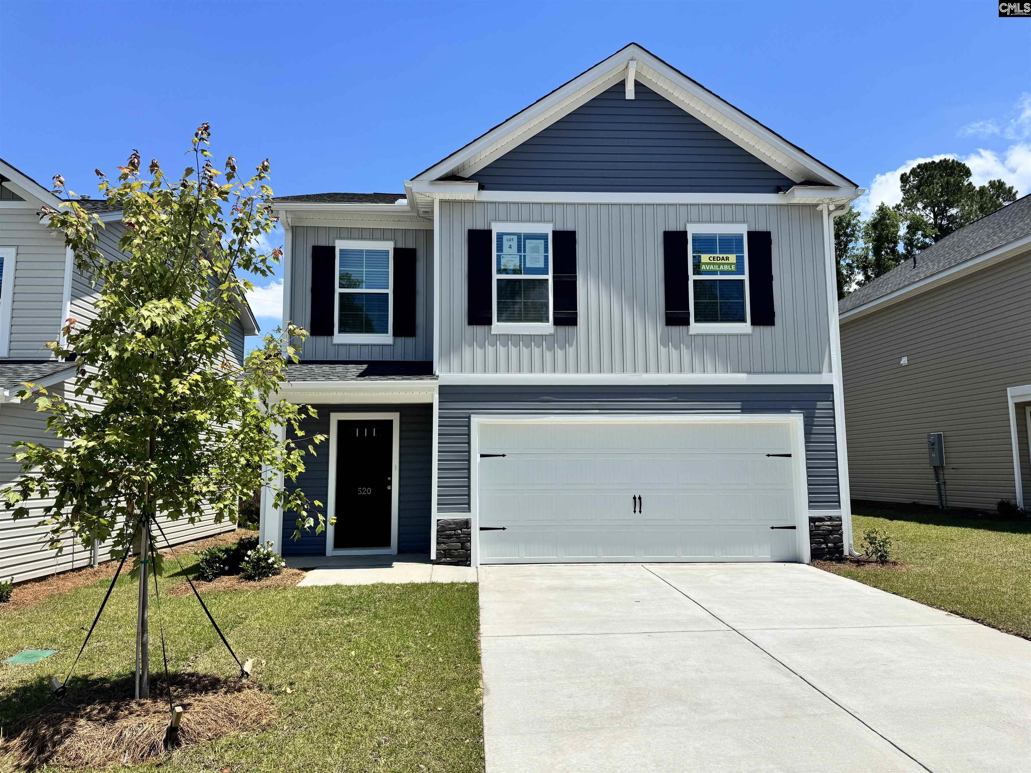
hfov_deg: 71.6
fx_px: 715
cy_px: 386
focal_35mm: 24
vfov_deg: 56.8
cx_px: 516
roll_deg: +0.7
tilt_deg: +6.7
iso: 80
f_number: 1.78
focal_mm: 6.76
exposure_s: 1/5814
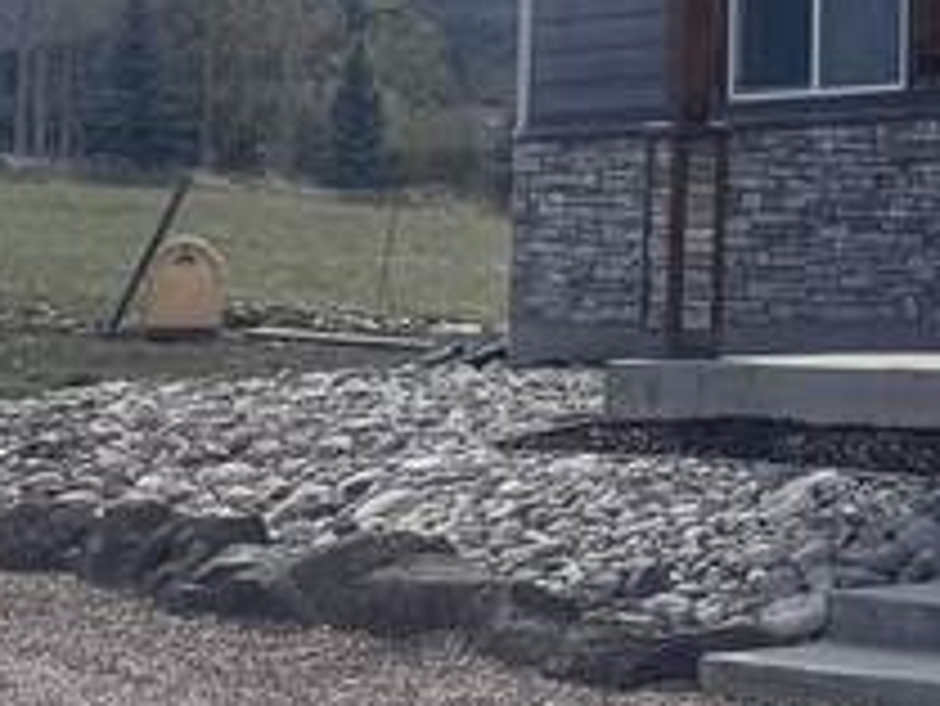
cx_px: 1597
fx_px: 3994
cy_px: -94
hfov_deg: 12.5
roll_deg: -0.8
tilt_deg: +7.0
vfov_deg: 10.0
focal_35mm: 147
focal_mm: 6.76
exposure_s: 1/7092
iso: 80
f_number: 1.78
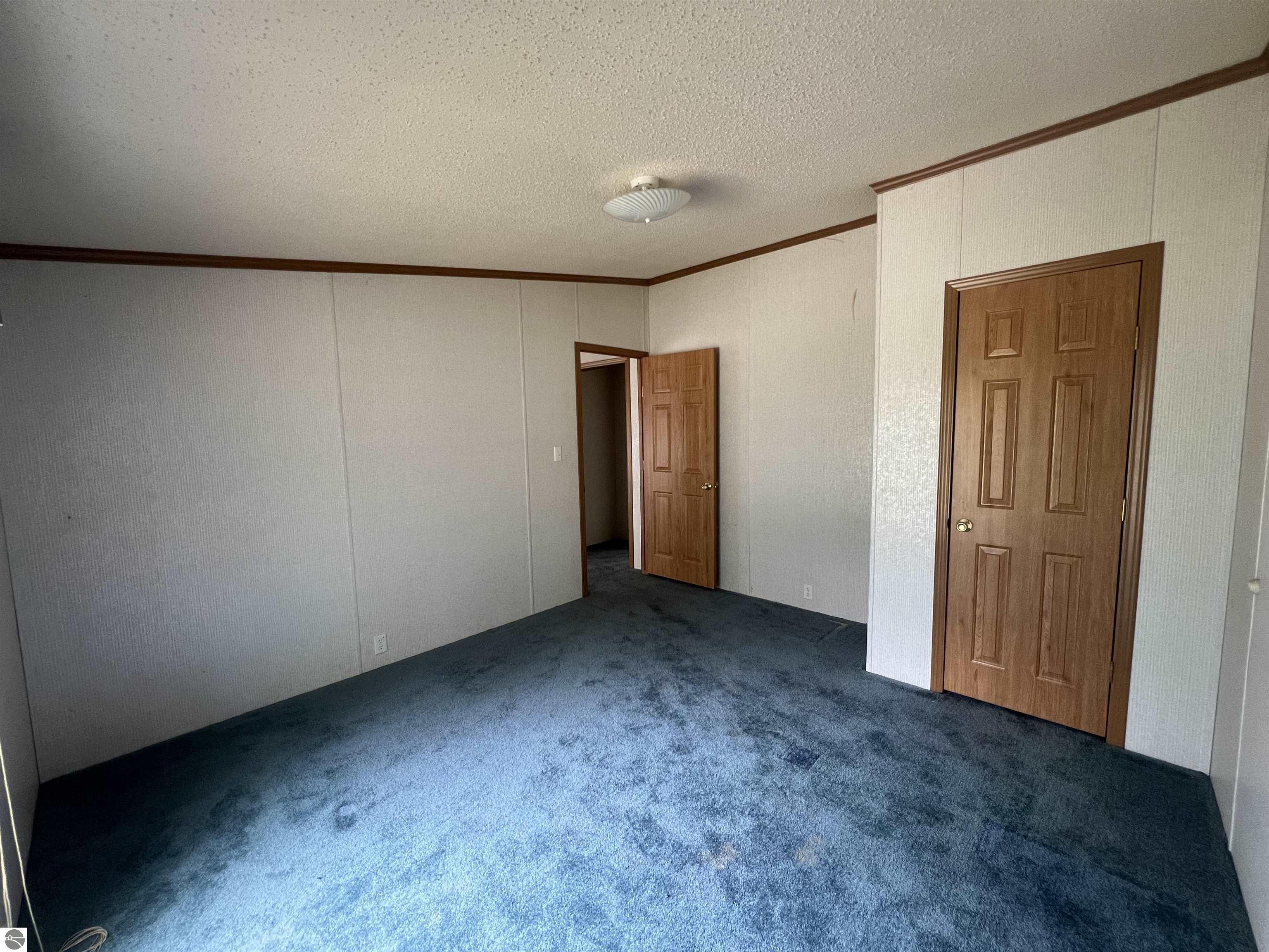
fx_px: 477
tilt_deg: -6.1
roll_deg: +1.1
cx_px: 634
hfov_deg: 106.2
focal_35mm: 13
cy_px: 476
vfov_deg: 89.9
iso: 250
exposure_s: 1/97
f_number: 1.8
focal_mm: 1.57
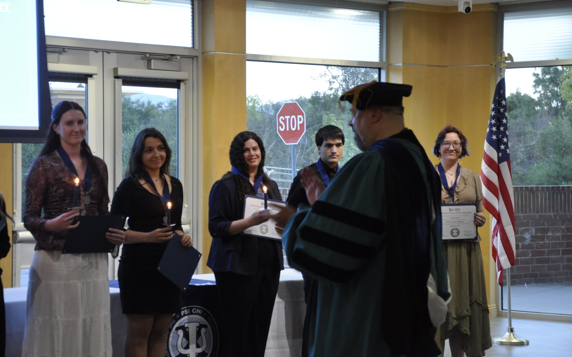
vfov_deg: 16.3
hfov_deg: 25.8
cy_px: 166
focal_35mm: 80
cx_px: 287
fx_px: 1247
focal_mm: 52
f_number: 5
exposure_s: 1/30
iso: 1250
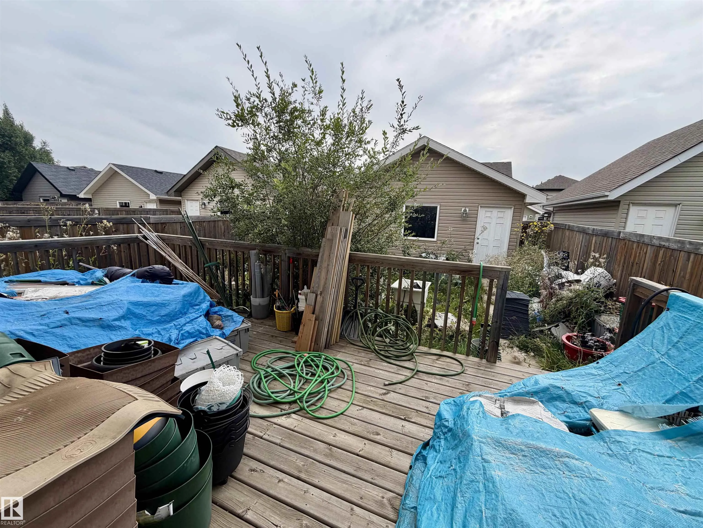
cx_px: 352
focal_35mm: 14
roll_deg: -2.6
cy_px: 264
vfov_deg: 85.7
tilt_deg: -10.4
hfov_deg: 102.1
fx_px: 284
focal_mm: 2.22
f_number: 2.2
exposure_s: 1/770
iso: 32
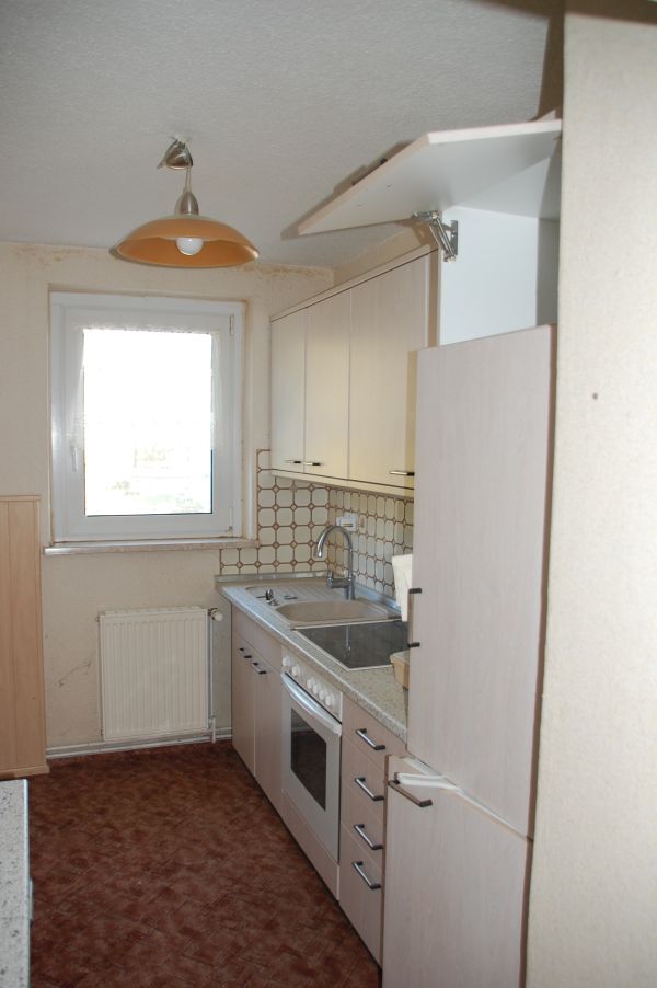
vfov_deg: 67.4
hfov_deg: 47.9
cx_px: 328
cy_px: 494
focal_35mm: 27
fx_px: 740
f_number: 3.5
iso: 400
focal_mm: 18
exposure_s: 1/60
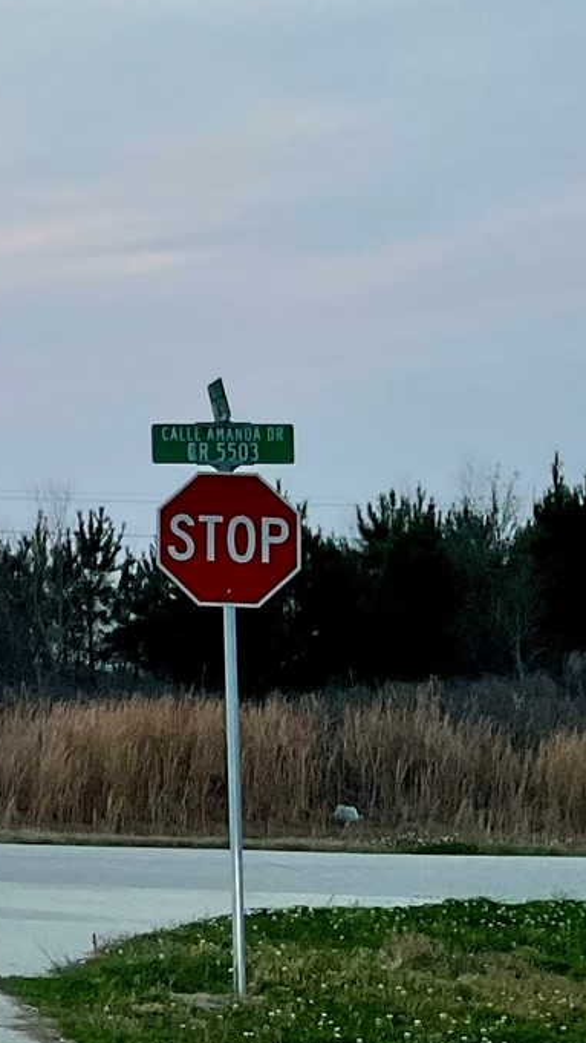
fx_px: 2625
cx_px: -831
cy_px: 392
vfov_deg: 22.4
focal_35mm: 95
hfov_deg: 10.8
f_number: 1.8
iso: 40
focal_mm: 3
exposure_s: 1/120
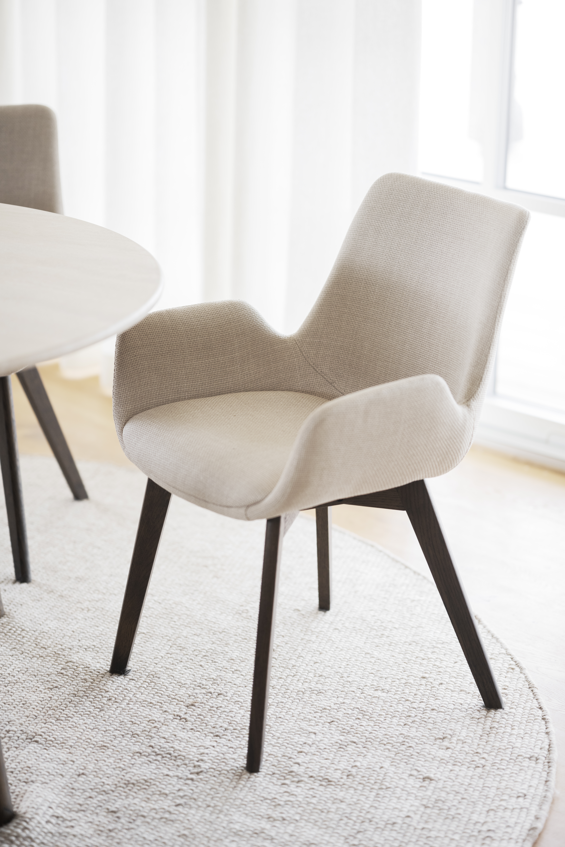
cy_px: 424
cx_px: 282
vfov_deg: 23.9
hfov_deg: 16.1
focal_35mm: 85
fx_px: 2001
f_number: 1.8
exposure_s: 1/160
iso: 250
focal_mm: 85
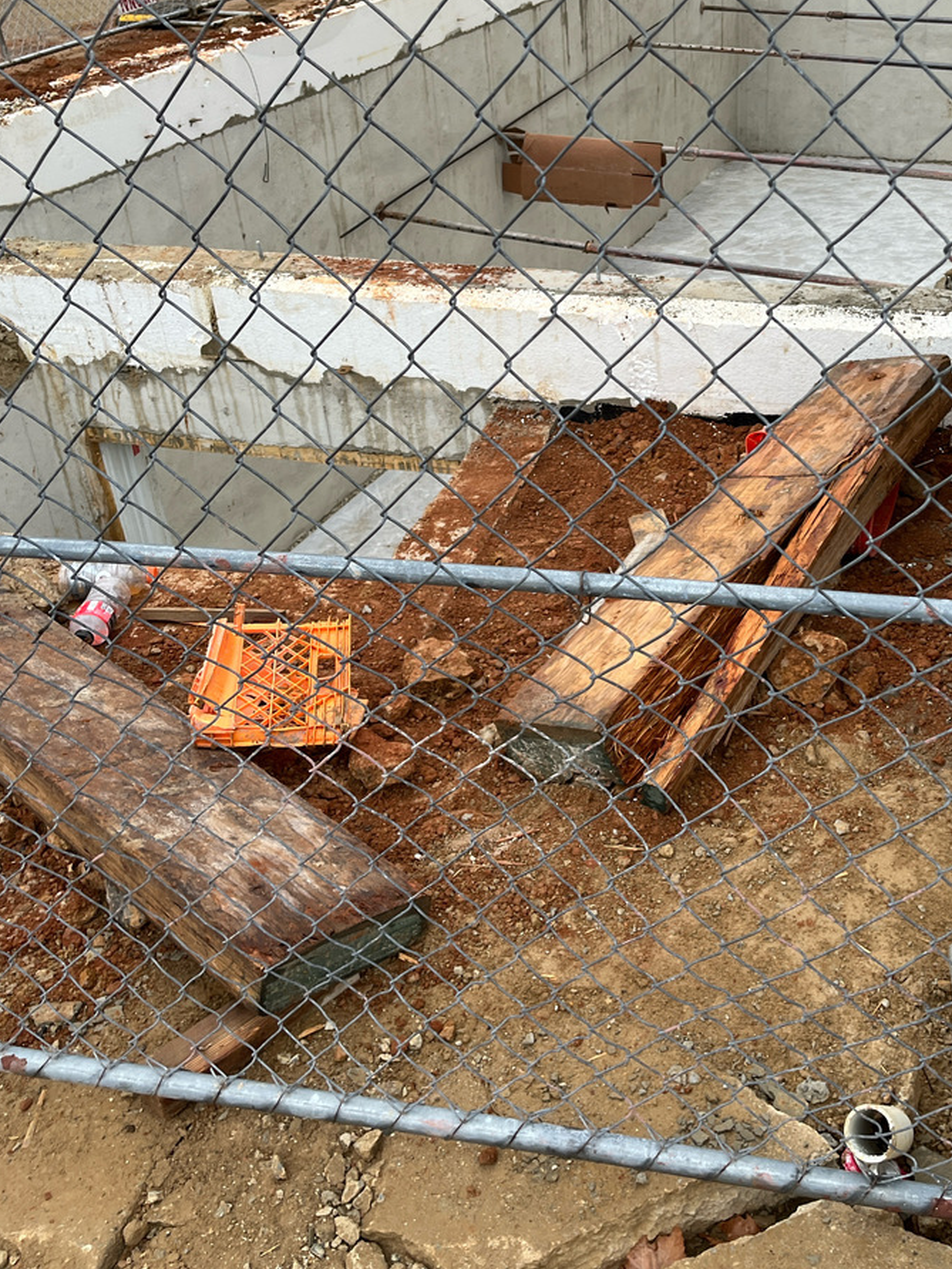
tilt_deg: -29.9
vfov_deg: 51.9
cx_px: 633
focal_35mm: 35
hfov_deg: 40.2
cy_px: 460
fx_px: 1282
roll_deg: +1.1
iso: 50
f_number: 1.6
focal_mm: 5.1
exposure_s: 1/122
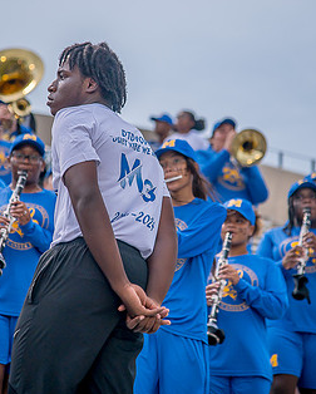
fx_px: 1879
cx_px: 159
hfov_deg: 9.6
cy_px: 129
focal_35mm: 161
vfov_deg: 12.0
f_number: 4
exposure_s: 1/200
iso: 400
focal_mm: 120
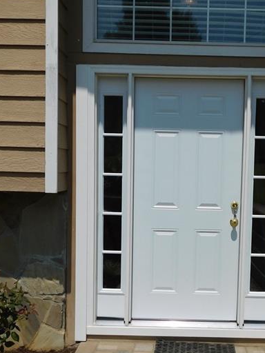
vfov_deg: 44.6
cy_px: 204
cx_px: 184
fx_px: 429
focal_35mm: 42
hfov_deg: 33.9
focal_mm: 4.9
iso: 125
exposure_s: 1/1000
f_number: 6.4
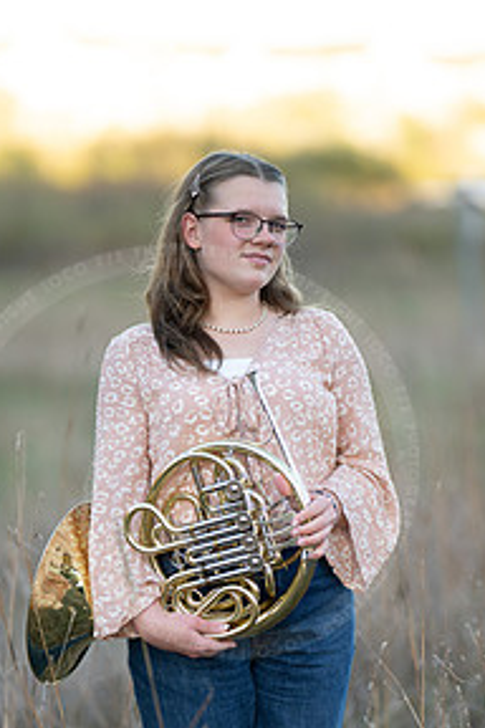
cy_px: 551
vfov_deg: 15.3
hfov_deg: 10.3
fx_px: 2687
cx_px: 245
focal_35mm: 133
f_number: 1.3
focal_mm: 85
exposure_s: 1/1000
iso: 160
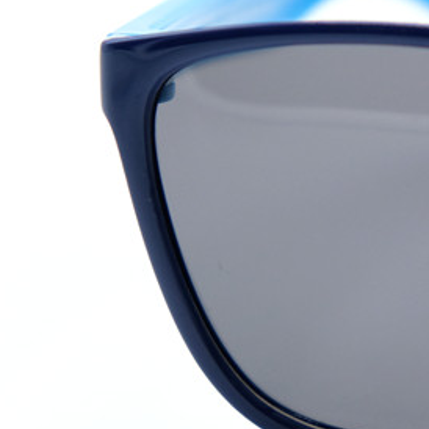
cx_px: 750
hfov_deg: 6.7
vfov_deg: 6.8
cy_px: 177
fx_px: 3603
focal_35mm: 257
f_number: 4
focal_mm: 55
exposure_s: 1/1000
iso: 640
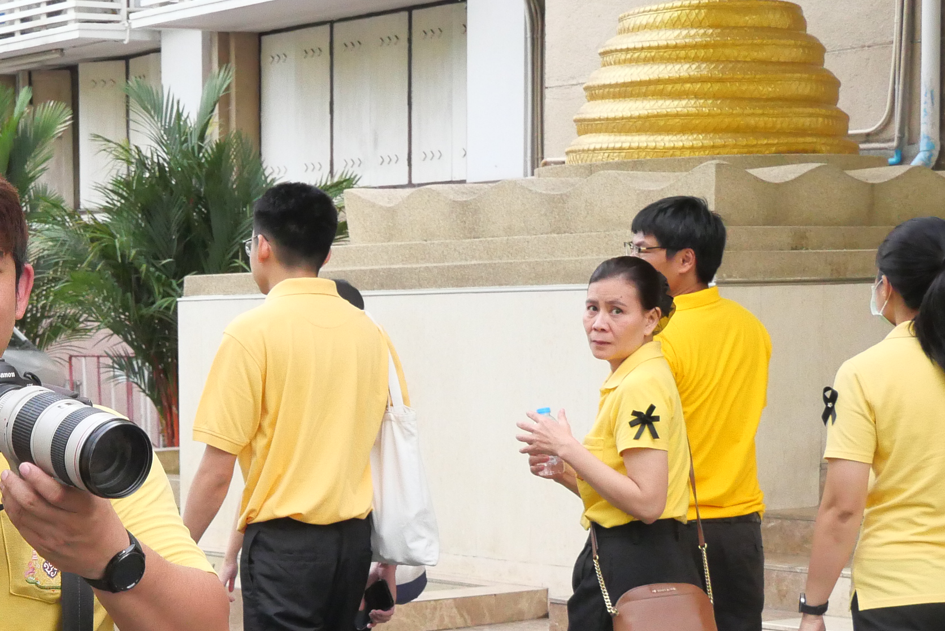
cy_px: 598
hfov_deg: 21.7
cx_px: 29
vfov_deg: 14.8
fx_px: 2390
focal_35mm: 91
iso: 2000
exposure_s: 1/1300
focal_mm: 20
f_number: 5
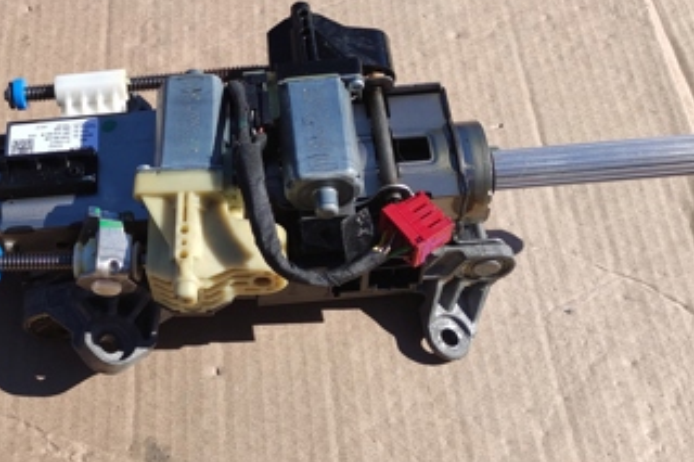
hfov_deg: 37.0
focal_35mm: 52
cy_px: 208
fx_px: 1002
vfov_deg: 26.0
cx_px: 147
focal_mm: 5.43
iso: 50
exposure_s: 1/1104
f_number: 1.89
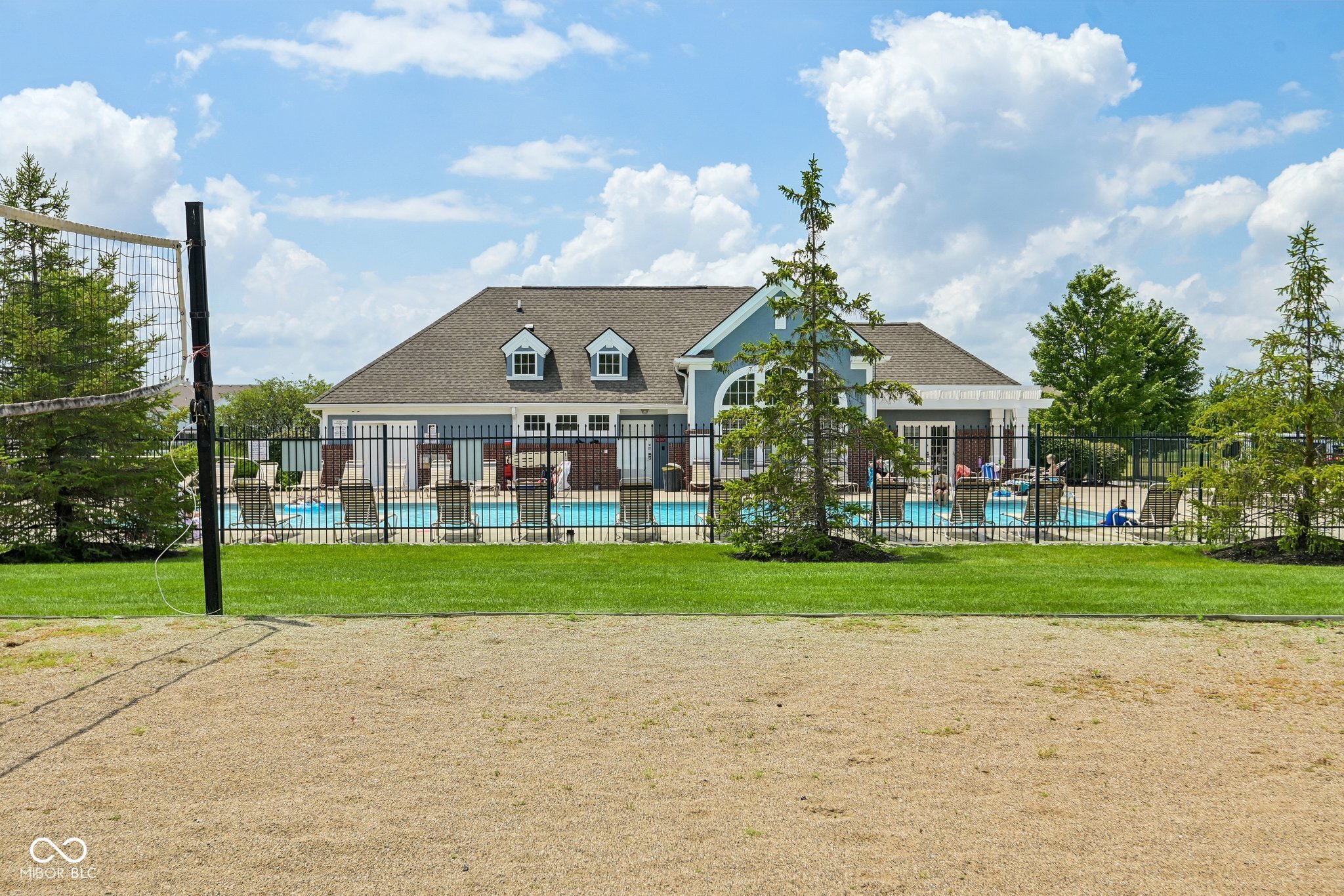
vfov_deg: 37.8
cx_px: 672
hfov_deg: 54.4
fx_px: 1306
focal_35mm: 35
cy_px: 448
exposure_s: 1/500
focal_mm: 35
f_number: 8
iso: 100
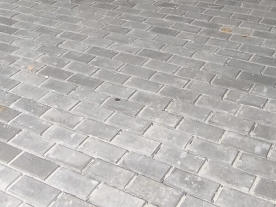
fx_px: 510
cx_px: 131
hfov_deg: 30.3
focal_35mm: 64
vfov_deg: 17.9
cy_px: -176
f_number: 2.2
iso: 160
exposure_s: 1/50
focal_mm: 1.91
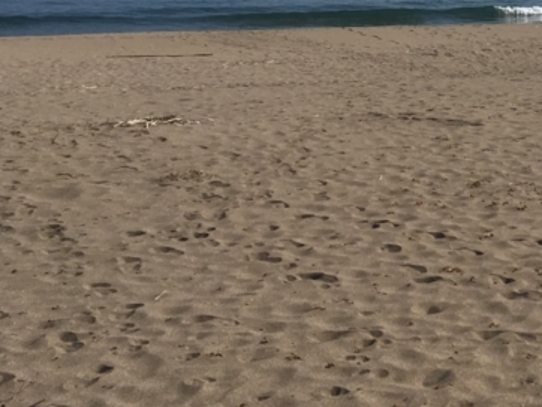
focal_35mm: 82
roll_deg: -1.5
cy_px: -123
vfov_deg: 17.0
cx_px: 641
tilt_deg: +0.9
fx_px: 1285
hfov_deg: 22.1
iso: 25
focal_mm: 4.15
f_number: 2.2
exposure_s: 1/3846
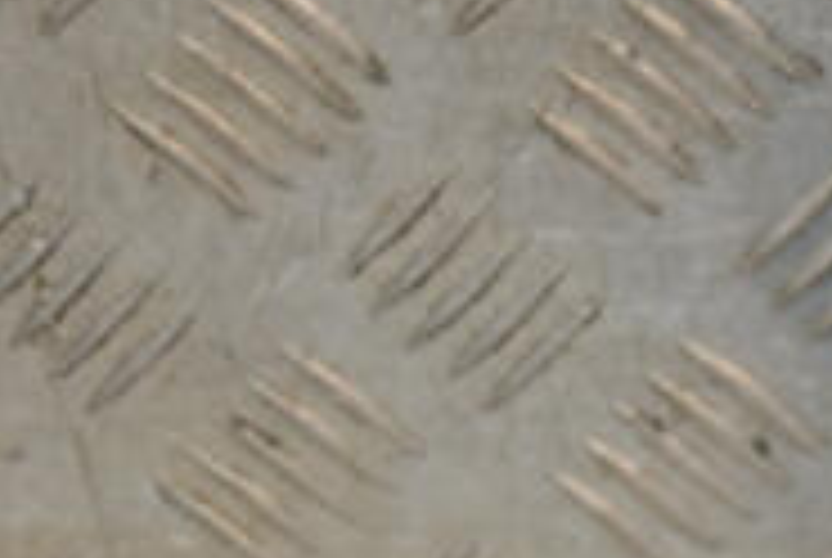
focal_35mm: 340
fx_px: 7870
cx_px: 1129
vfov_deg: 4.0
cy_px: 864
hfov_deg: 6.0
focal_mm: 70
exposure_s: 1/200
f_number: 5.3
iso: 800
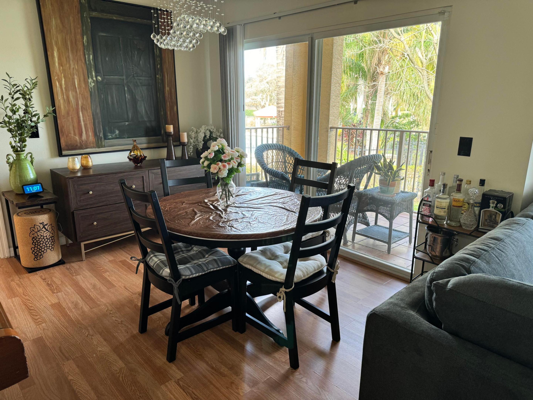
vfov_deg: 56.8
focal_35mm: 24
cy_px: 200
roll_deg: -0.2
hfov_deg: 71.6
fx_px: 370
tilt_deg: -14.8
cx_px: 266
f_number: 1.78
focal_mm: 6.86
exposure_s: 1/60
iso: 125
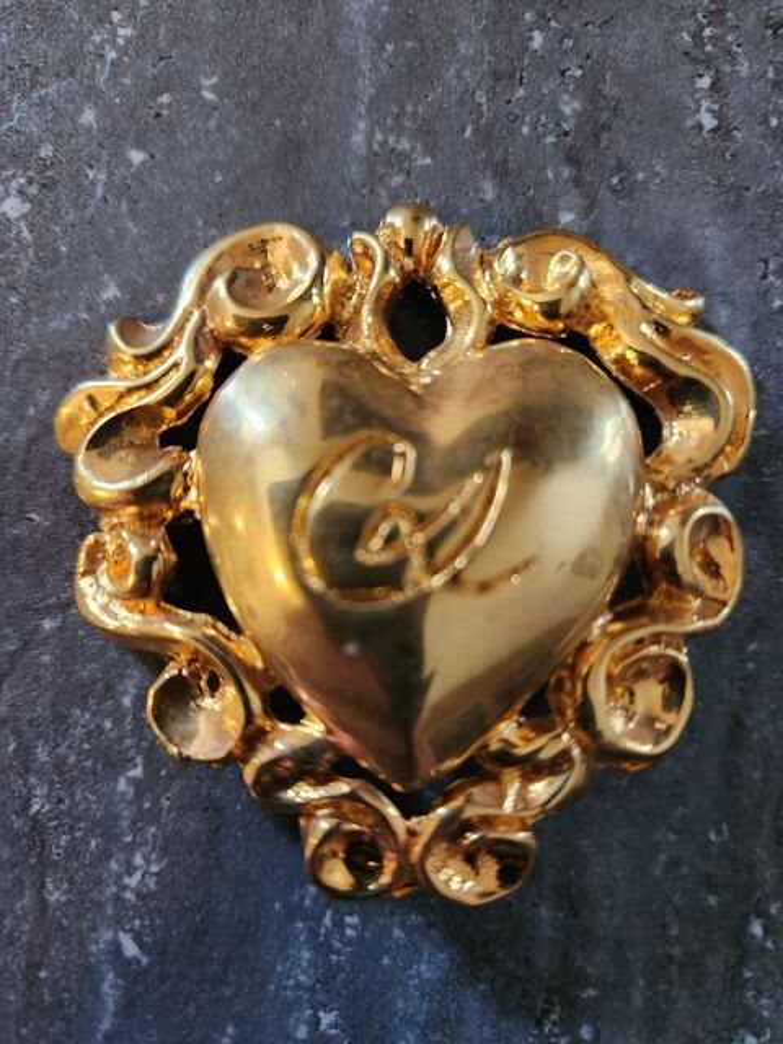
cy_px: 522
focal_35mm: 23
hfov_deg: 58.9
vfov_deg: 73.9
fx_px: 694
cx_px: 392
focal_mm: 5.4
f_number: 1.8
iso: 640
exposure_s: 1/40
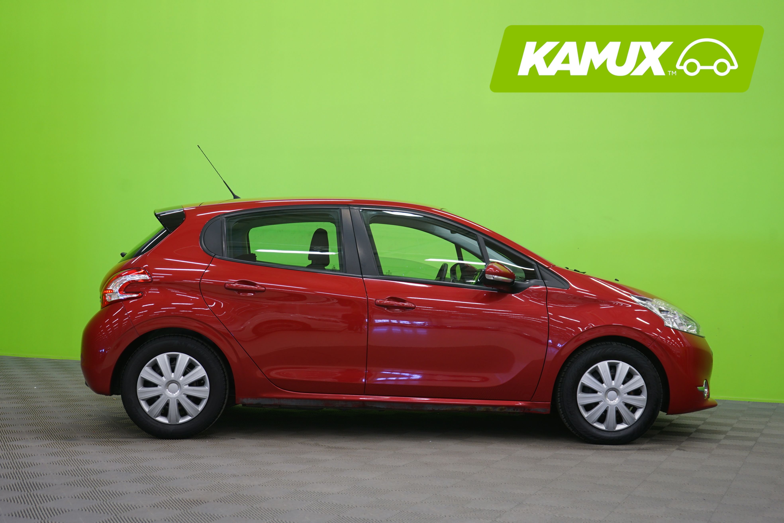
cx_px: 392
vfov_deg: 27.0
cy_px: 262
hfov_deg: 39.6
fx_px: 1089
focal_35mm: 50
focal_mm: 50
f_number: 5
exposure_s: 1/8
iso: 400
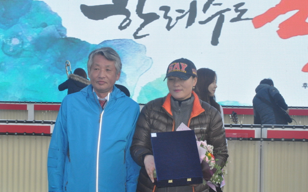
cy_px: 98
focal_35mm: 80
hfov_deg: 25.8
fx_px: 672
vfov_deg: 16.3
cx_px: 153
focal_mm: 52
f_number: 22
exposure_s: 1/200
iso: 1600
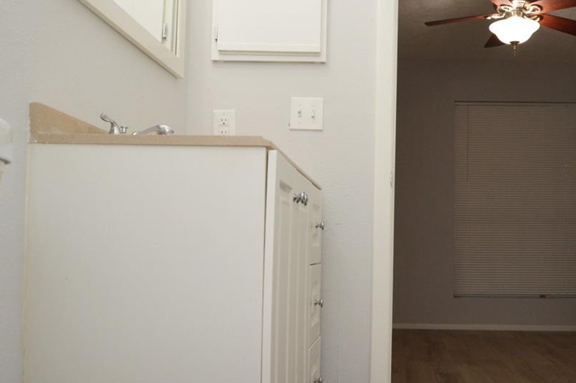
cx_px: 413
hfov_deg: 51.5
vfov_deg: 36.7
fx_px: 576
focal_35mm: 36
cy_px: 227
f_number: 4
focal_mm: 12
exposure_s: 1/60
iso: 400
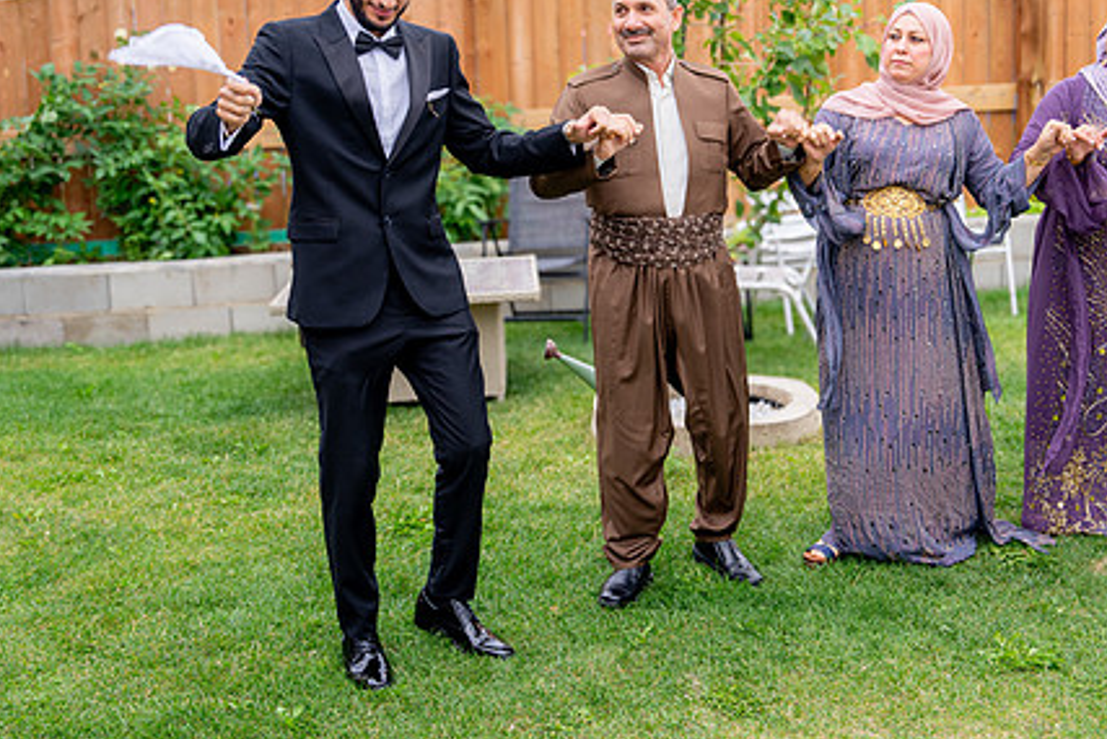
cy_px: 248
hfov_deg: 37.3
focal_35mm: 53
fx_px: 1630
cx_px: 679
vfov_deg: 25.4
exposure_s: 1/400
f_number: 2.8
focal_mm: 39
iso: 100
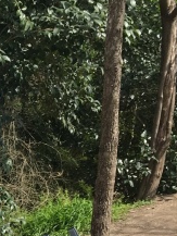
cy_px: 349
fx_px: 776
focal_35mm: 114
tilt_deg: -17.9
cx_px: -169
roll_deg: +0.8
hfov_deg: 11.7
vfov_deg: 15.9
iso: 25
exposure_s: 1/587
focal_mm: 4.15
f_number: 2.2
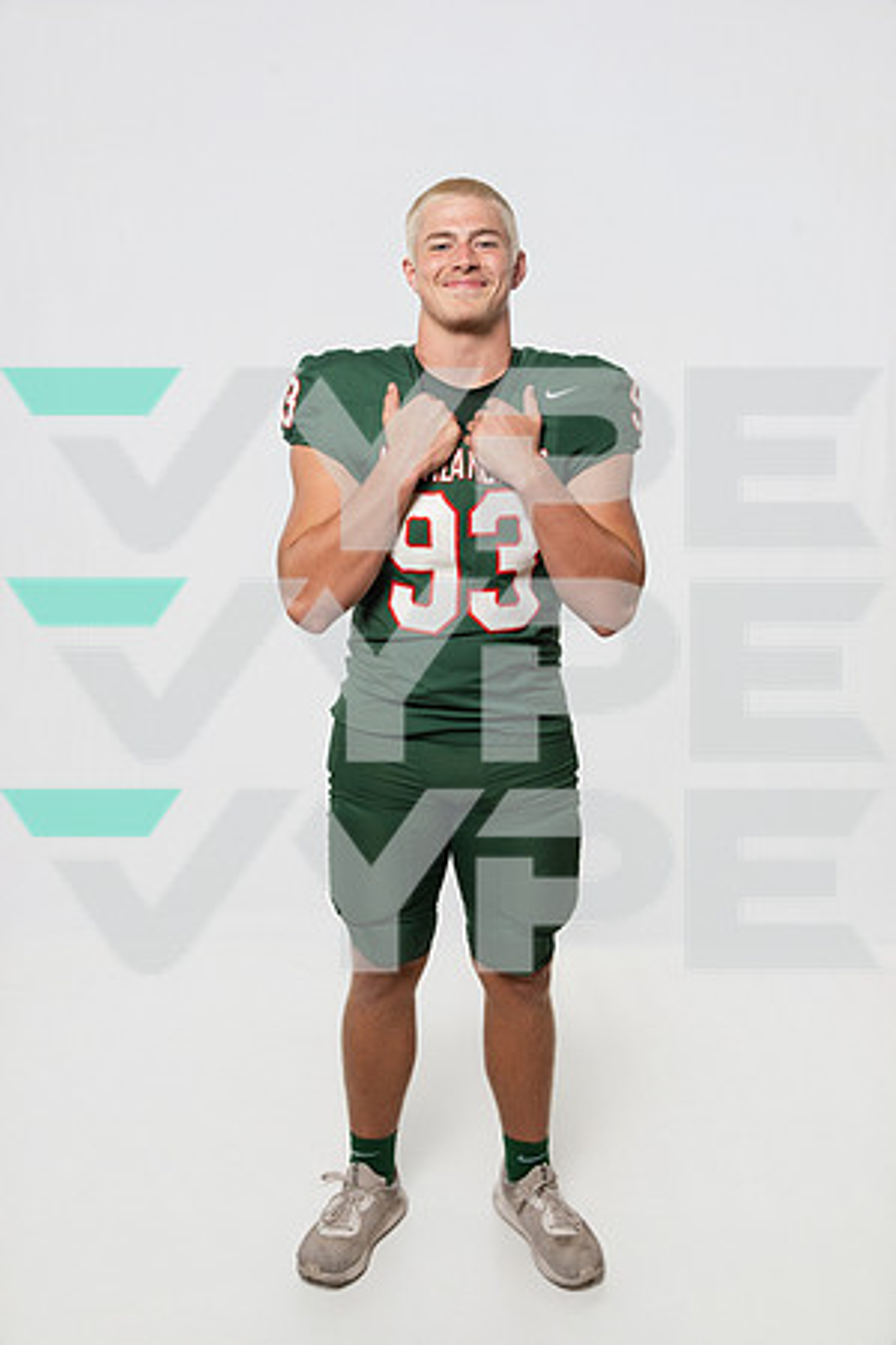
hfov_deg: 39.9
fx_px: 1236
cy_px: 672
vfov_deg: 57.1
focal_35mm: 33
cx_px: 448
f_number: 8
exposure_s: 1/160
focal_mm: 33.1
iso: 500
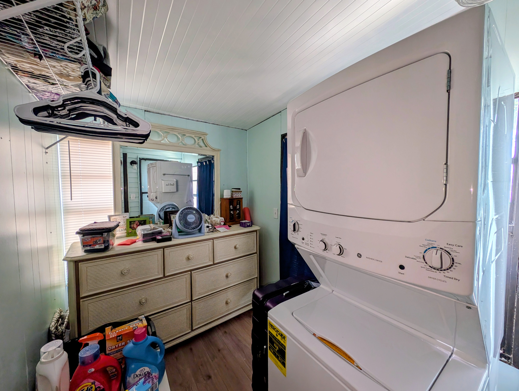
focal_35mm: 12
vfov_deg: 94.6
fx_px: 180
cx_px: 260
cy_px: 196
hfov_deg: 110.5
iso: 57
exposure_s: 1/111
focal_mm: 2.23
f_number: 1.95
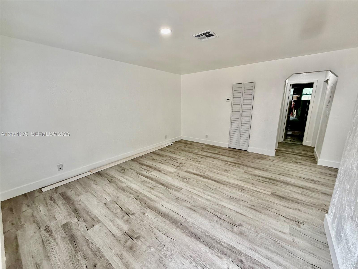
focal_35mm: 14
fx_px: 145
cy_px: 134
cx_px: 179
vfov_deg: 85.7
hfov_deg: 102.1
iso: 250
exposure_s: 1/121
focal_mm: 2.22
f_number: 2.2
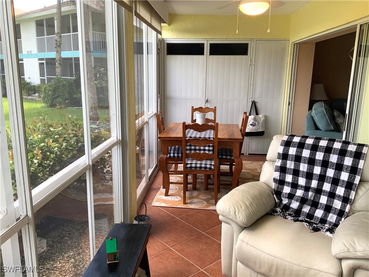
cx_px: 184
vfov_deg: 48.2
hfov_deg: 61.7
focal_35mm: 29
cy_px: 138
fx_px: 309
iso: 32
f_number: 1.8
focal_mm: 3
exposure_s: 1/120
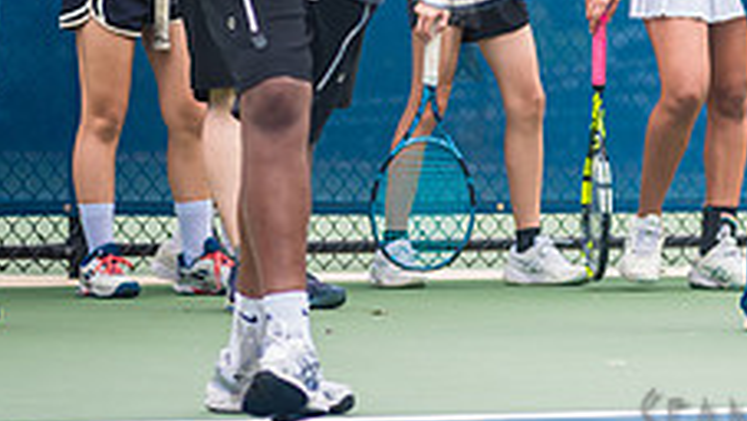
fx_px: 7155
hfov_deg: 5.9
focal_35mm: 361
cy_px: -133
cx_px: 885
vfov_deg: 3.4
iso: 200
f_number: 4.5
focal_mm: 135
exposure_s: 1/320
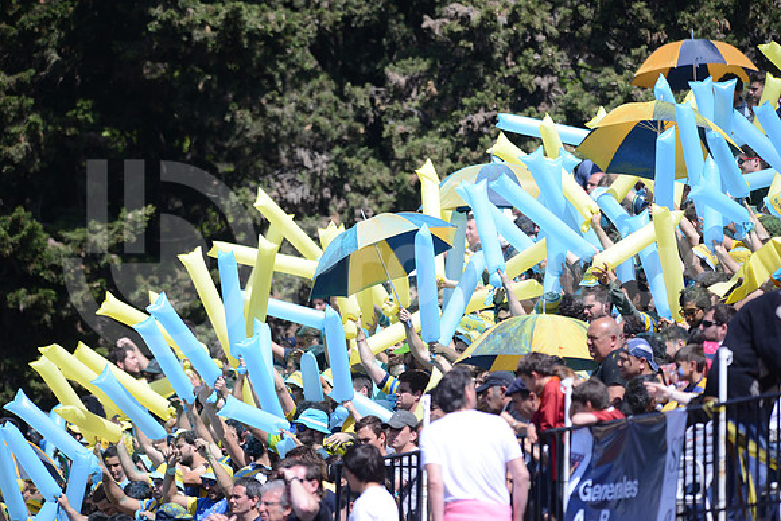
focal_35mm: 420
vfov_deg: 3.3
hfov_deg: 4.9
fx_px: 9113
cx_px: 390
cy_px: 260
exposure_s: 1/2500
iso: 400
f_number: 4
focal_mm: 420
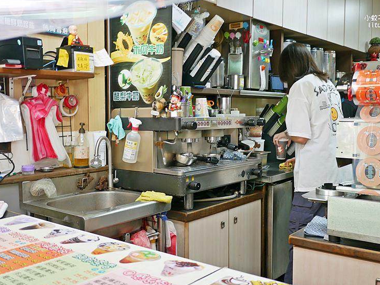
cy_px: 142
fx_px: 417
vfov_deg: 37.7
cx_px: 197
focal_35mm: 38
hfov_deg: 49.0
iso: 200
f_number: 2.5
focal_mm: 14
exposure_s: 1/60
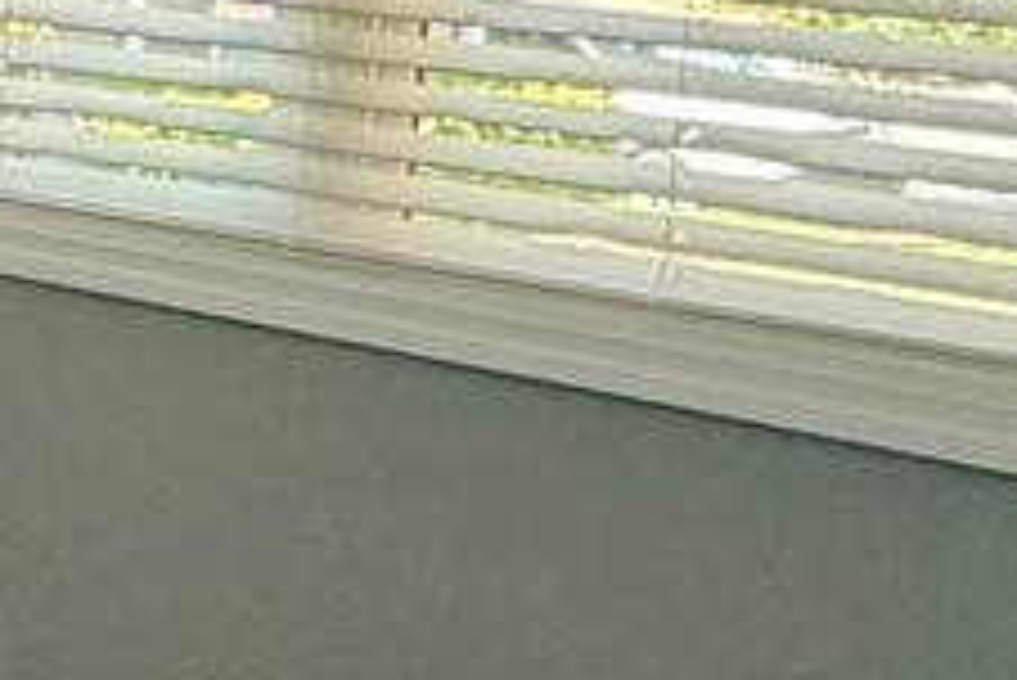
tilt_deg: -5.4
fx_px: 2912
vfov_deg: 13.1
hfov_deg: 12.9
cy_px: -27
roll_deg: -0.5
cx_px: -1656
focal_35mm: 103
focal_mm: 2.22
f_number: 2.2
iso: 160
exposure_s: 1/120
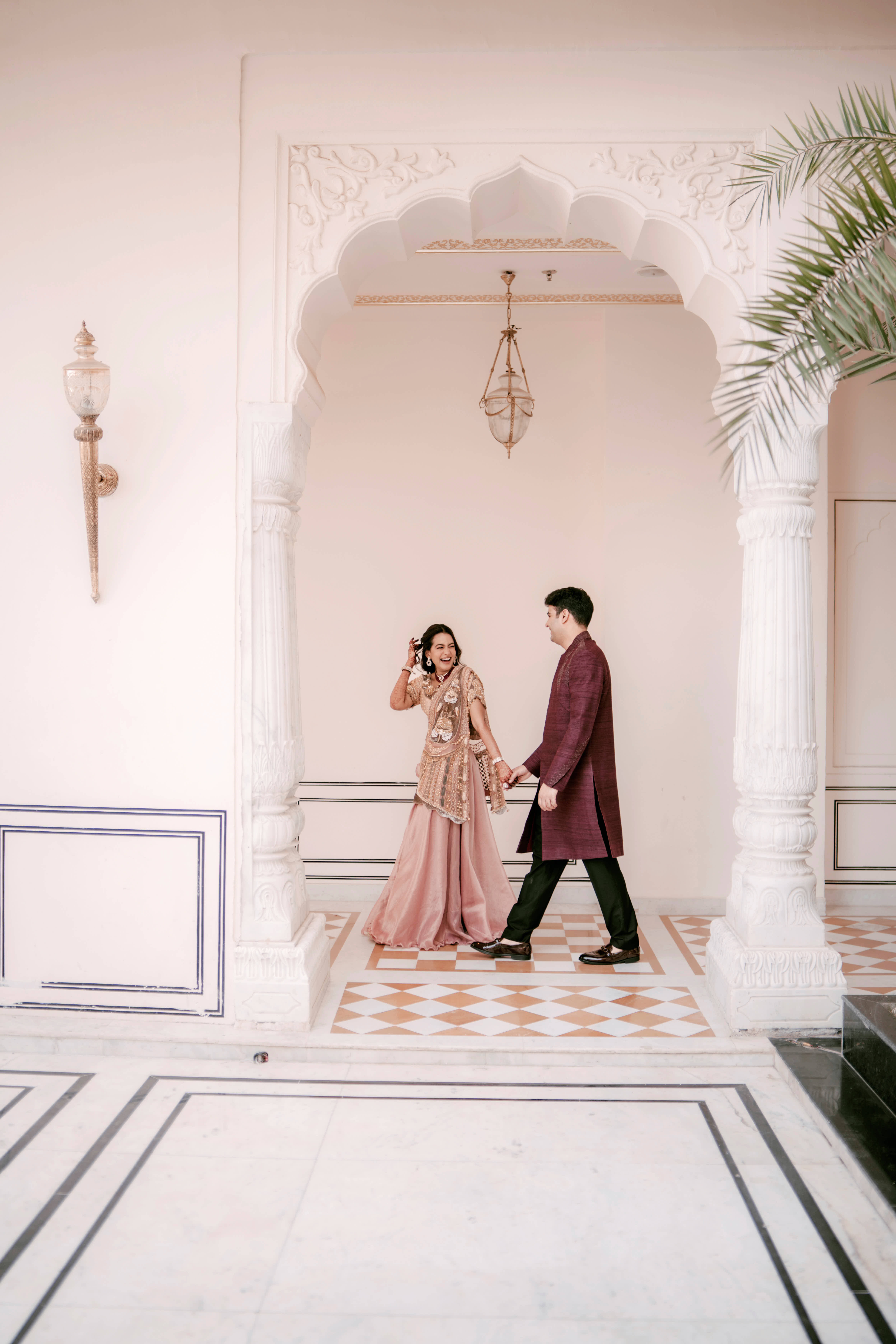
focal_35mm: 35
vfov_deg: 54.4
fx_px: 1307
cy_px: 672
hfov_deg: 37.9
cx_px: 448
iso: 125
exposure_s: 1/640
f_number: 1.4
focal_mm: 35
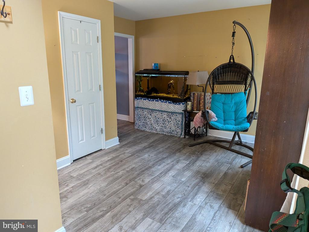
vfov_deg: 56.8
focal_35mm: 24
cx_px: 154
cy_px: 116
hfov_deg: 71.6
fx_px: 214
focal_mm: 4.53
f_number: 1.7
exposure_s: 1/60
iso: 350
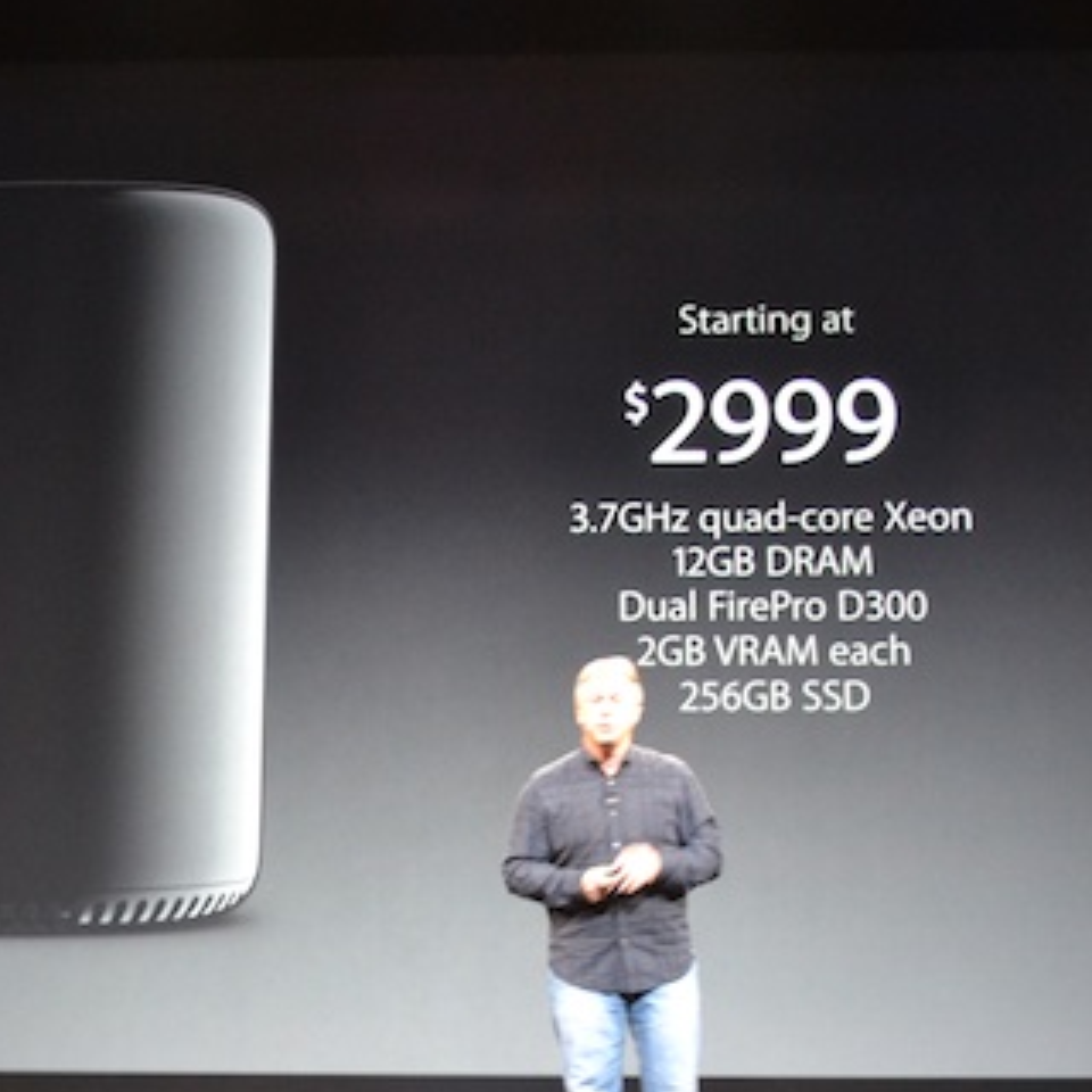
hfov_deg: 25.7
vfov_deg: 25.7
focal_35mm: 67
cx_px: 457
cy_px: 601
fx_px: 2391
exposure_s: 1/15
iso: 2200
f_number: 4.5
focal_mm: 28
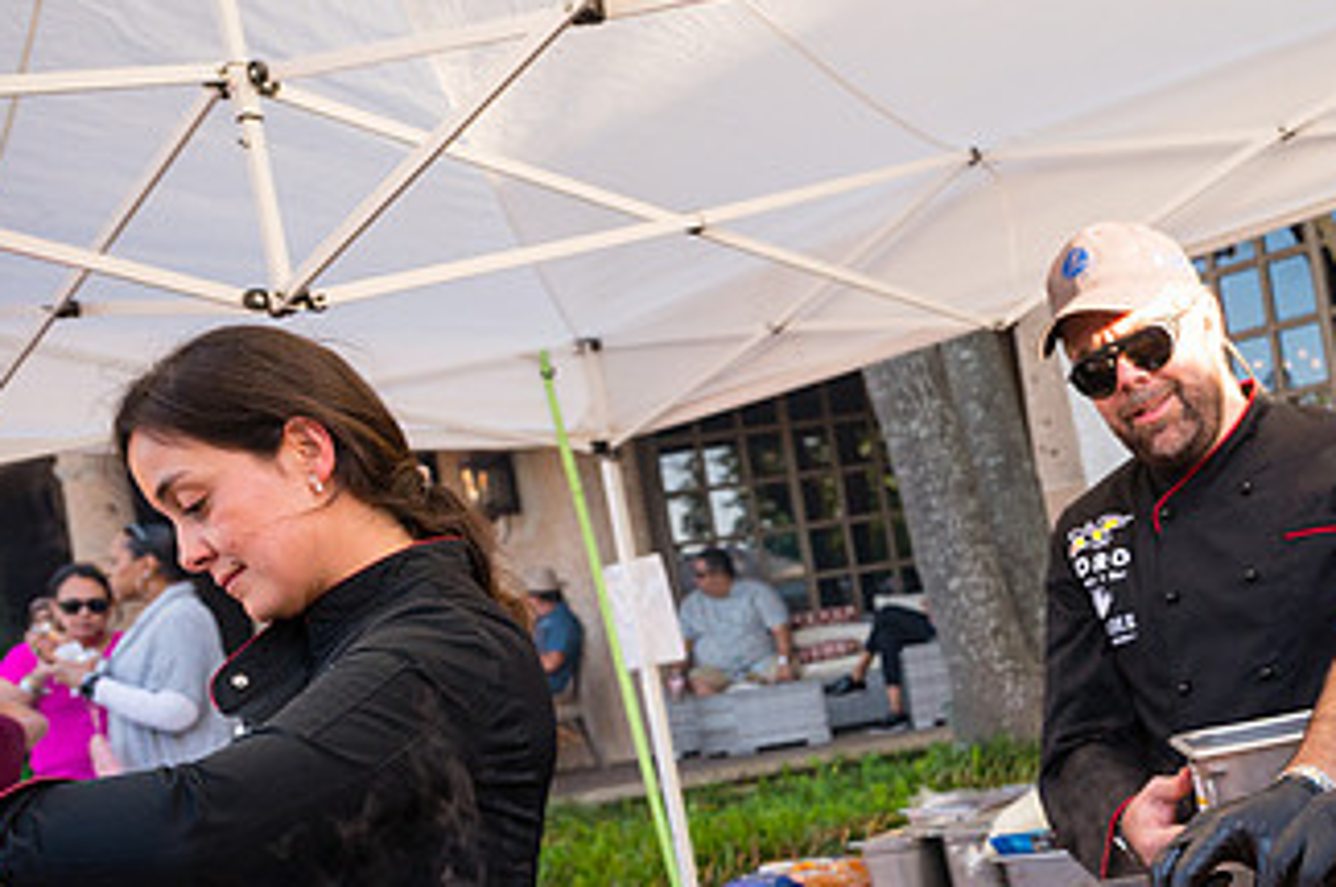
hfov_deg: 42.2
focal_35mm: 43
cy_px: 693
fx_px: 1593
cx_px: 1175
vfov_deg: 30.4
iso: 800
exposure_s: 1/500
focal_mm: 24
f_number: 4.5
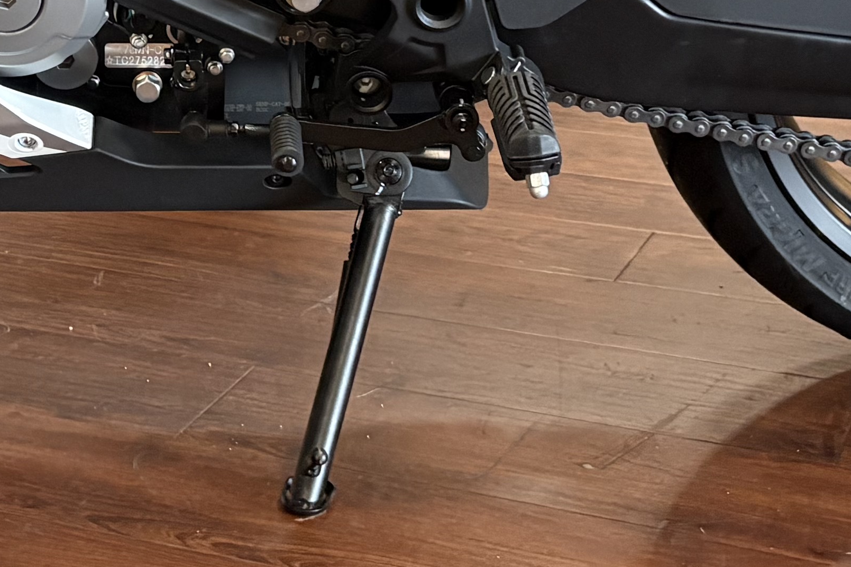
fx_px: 2269
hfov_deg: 20.8
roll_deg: +1.3
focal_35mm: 96
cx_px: 100
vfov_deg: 13.0
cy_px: -421
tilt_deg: -2.0
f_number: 1.6
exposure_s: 1/60
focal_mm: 5.96
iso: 320
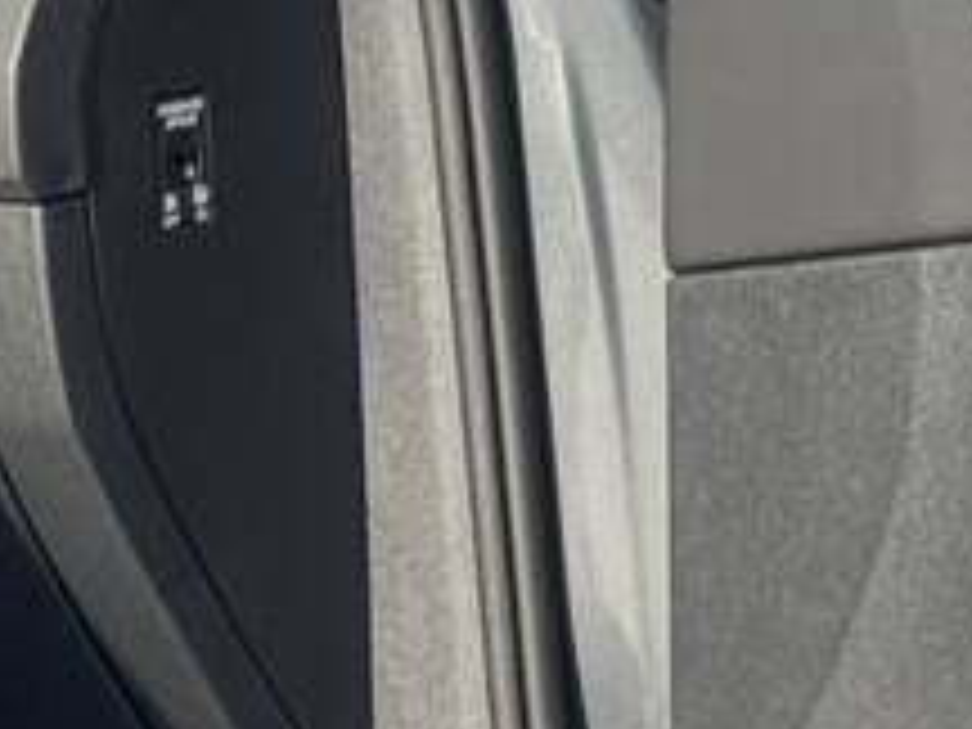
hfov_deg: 7.2
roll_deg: -0.2
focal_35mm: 267
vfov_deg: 5.5
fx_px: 7497
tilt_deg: -14.1
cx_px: 1899
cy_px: 1120
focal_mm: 6.76
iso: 64
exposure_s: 1/1011
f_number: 1.78
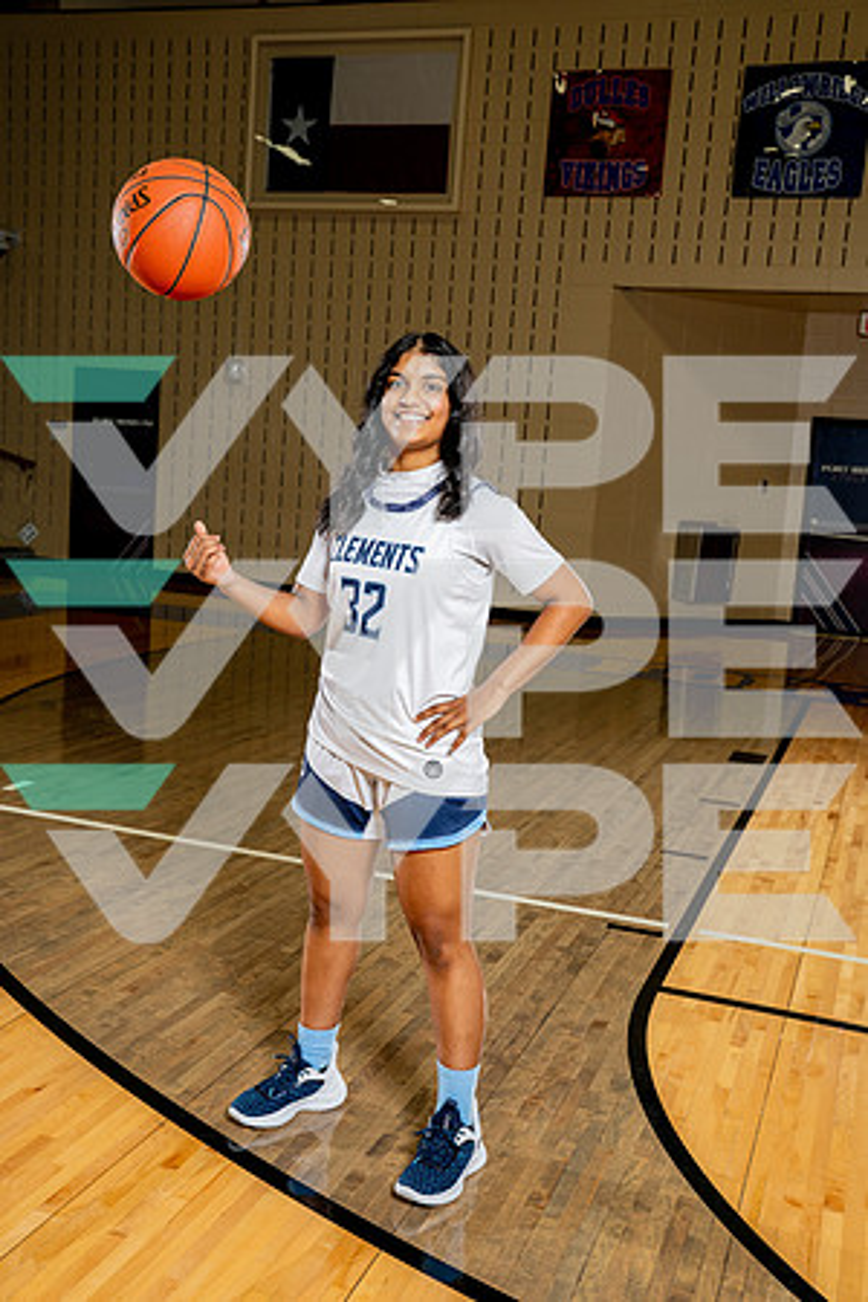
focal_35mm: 37
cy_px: 651
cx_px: 434
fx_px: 1338
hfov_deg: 35.9
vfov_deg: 51.9
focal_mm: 37
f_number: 5.6
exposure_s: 1/250
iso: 400
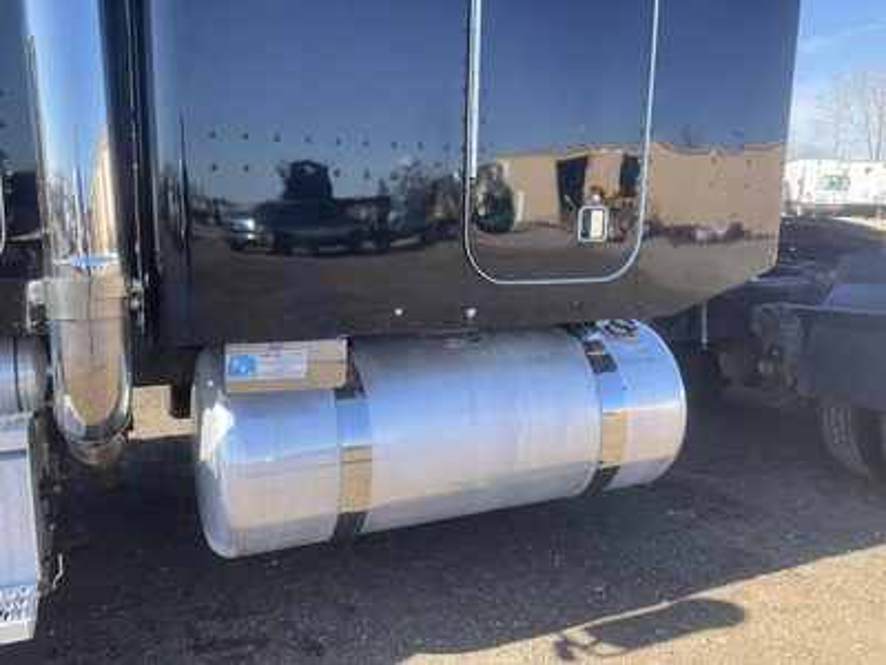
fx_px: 742
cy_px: 332
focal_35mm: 29
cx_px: 443
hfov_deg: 61.7
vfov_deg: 48.2
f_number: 1.8
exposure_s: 1/415
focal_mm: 3
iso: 25
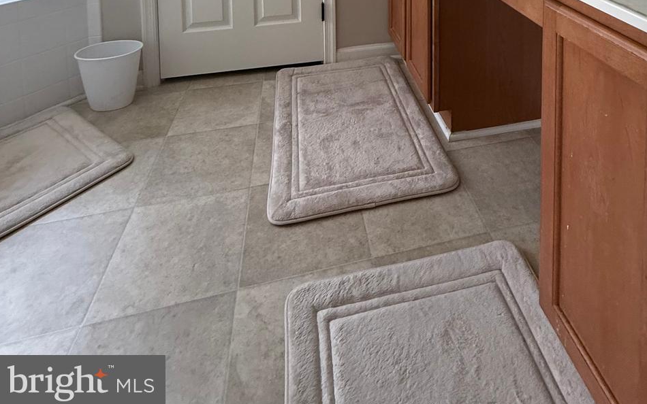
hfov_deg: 74.0
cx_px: 388
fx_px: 423
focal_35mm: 24
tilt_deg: -1.4
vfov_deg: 35.9
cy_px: -112
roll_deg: +0.9
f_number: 2.2
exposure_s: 1/99
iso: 250
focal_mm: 2.22
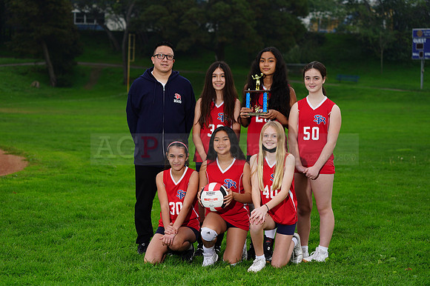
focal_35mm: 100
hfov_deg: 20.4
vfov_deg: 13.7
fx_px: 1194
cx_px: 215
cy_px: 143
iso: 200
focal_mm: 100
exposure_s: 1/160
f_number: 5
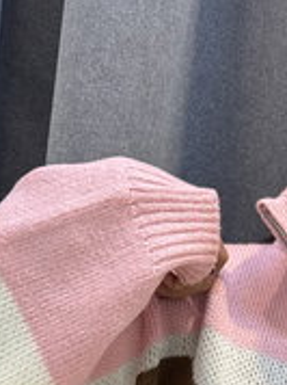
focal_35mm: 144
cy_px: 518
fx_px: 1596
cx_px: 309
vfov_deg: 13.2
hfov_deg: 10.2
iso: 100
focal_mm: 6.76
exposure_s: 1/100
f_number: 1.78
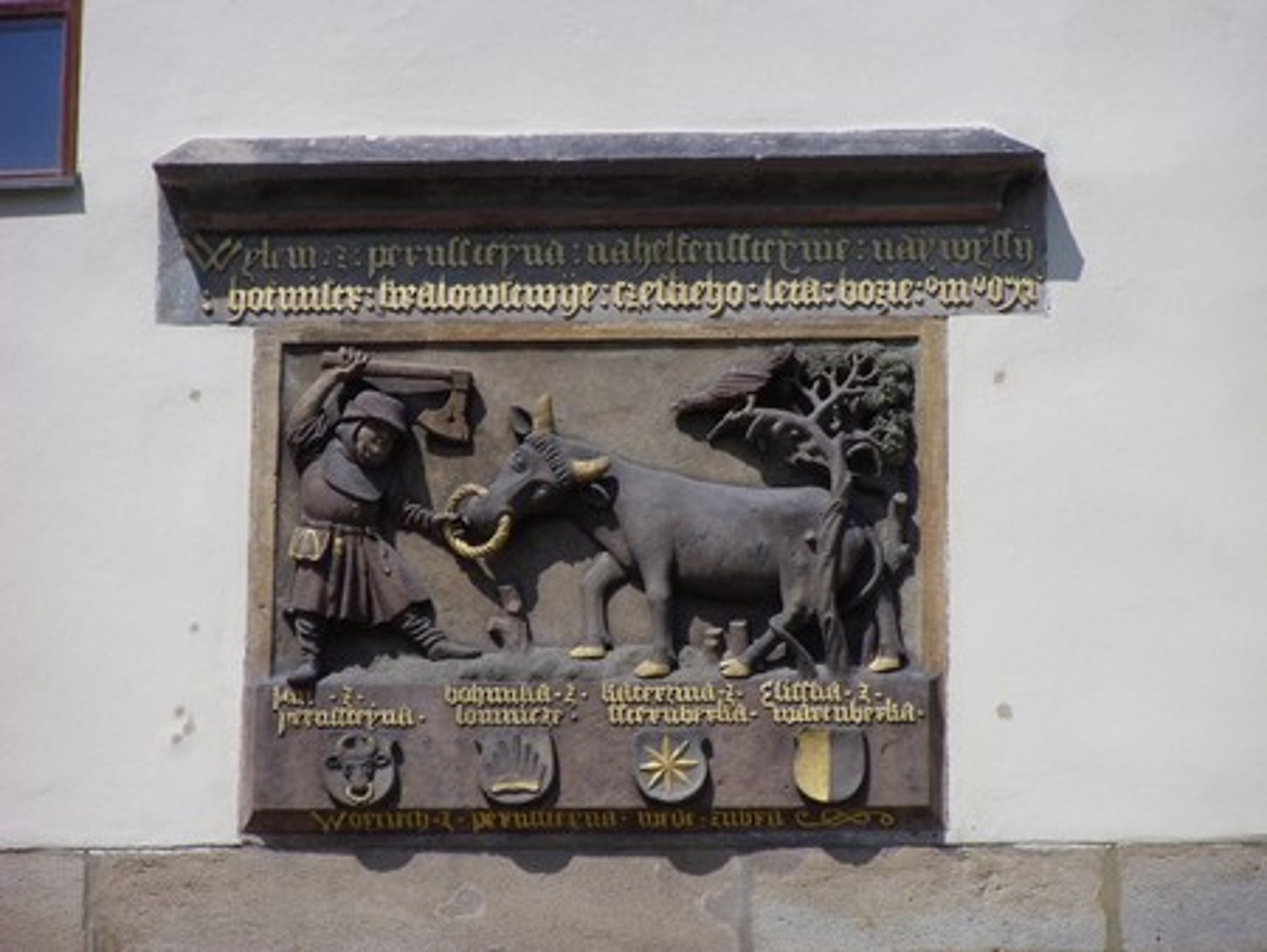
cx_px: 634
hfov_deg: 9.1
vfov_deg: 6.9
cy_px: 476
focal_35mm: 217
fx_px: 7947
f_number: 5.5
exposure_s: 1/490
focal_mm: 39.2
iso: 80
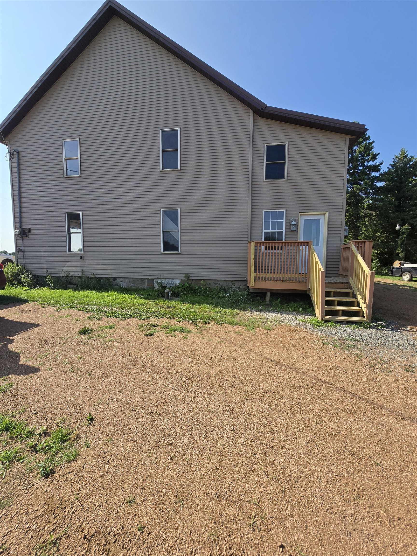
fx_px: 209
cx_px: 208
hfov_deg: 89.9
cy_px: 278
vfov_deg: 106.2
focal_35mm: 13
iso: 50
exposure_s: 1/2010
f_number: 2.2
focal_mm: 2.2
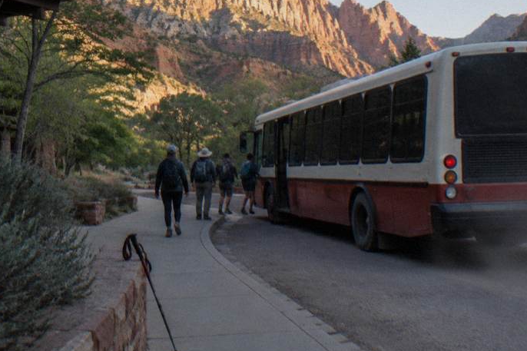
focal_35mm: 51
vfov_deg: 26.4
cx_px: 227
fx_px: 746
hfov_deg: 38.8
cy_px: 148
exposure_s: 1/800
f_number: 5.6
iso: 400
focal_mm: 35
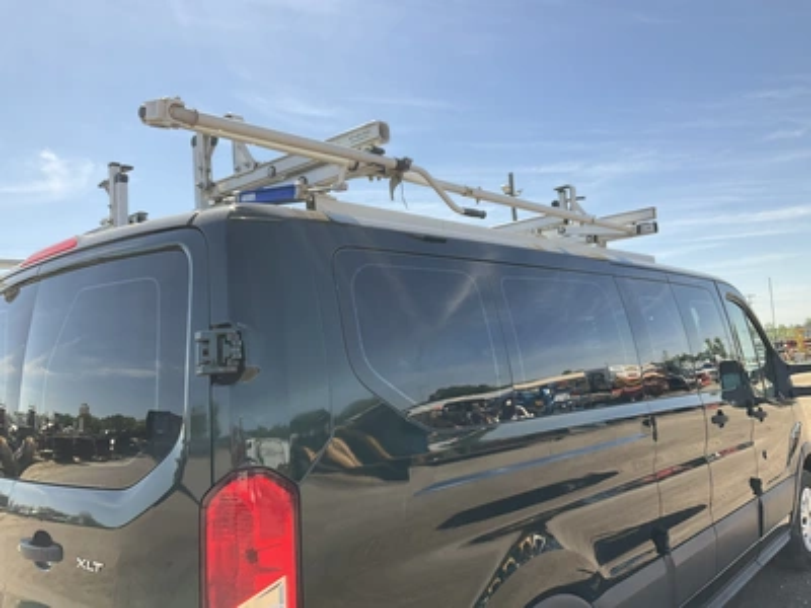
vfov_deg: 48.2
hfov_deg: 61.7
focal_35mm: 29
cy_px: 304
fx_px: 679
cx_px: 406
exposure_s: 1/599
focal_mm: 3
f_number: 1.8
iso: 25
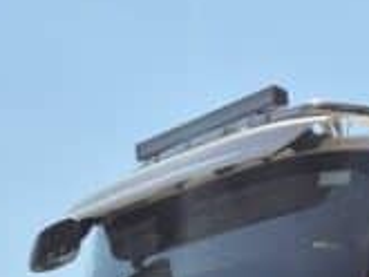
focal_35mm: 107
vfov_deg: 12.7
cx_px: 546
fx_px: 1141
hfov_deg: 16.8
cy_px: 485
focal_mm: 5.4
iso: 25
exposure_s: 1/1968
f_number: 1.8
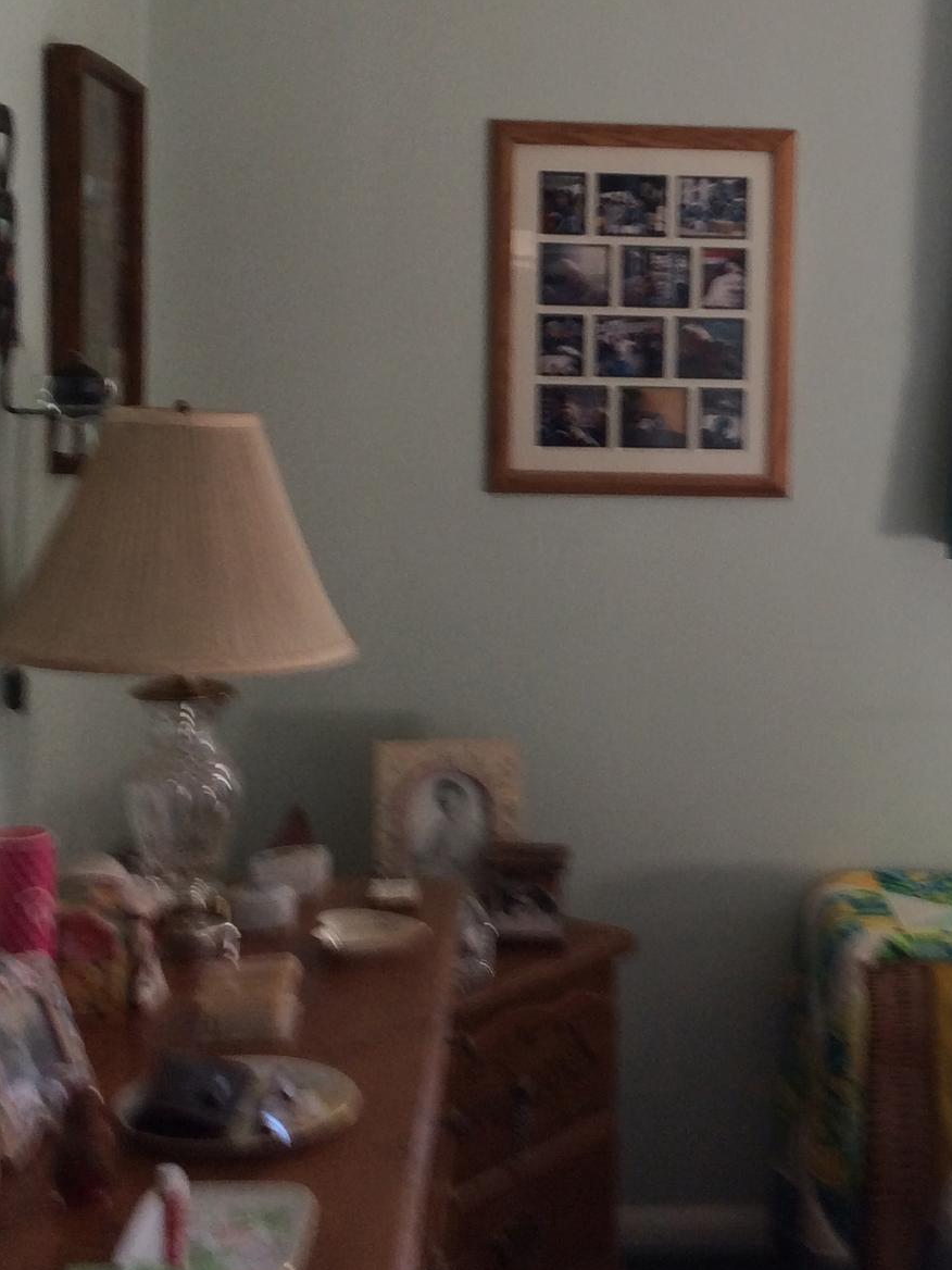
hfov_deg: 25.8
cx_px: 712
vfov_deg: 34.2
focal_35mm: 56
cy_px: 513
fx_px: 2053
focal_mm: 3.3
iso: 50
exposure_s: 1/24
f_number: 2.4
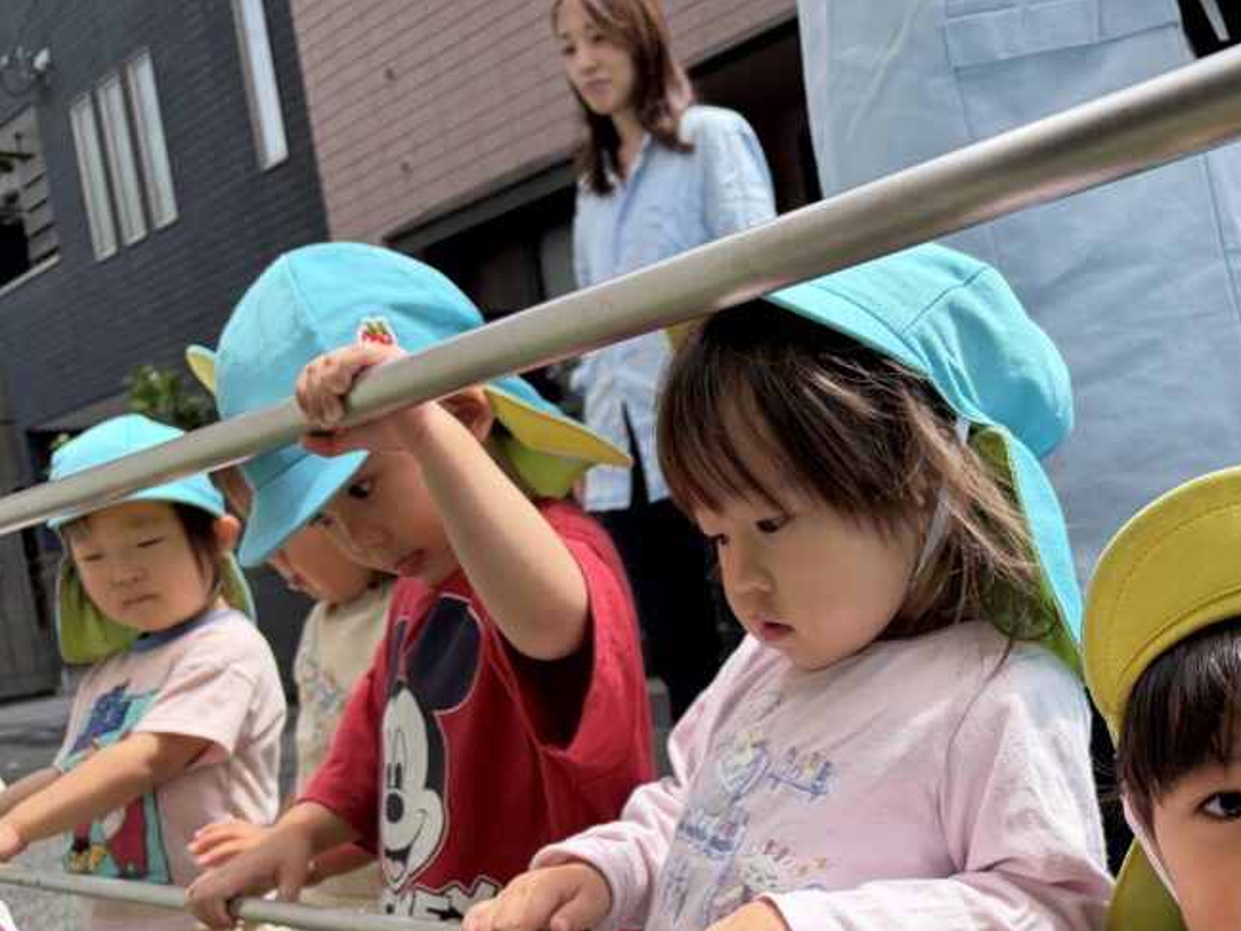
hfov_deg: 44.9
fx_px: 1470
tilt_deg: -5.4
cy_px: 671
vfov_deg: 34.6
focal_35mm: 41
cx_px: 857
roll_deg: +7.1
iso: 64
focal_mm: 5.96
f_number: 1.6
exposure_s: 1/1451
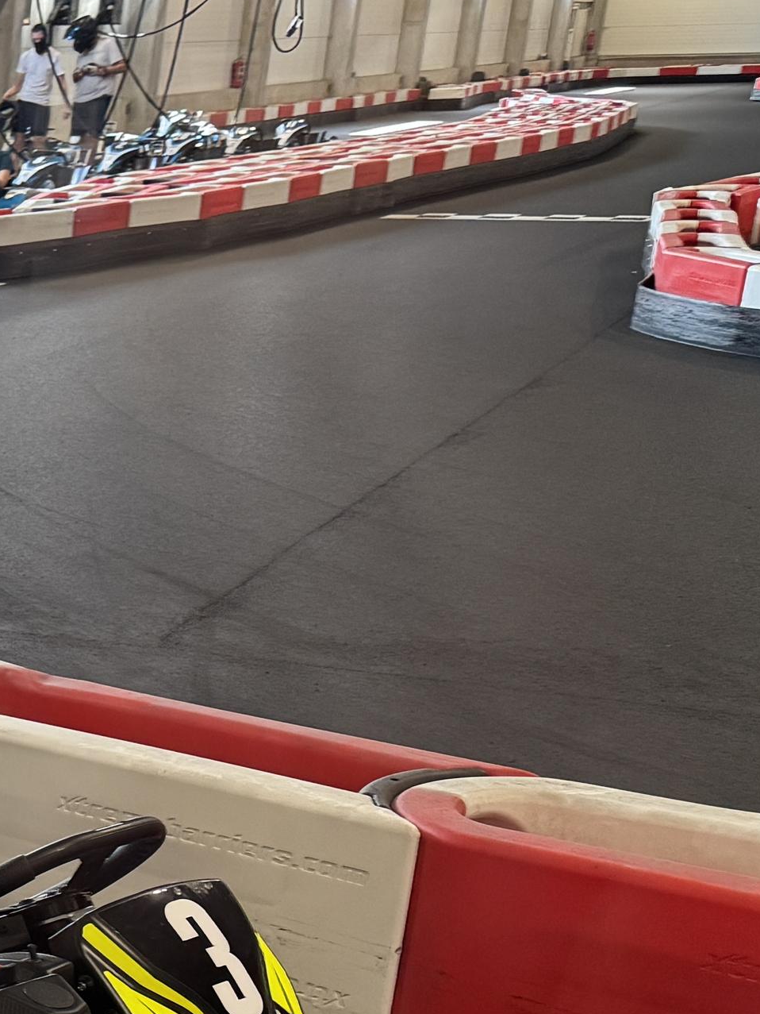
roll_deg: +1.6
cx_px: -741
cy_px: 966
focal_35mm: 77
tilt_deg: -22.2
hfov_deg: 15.5
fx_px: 2254
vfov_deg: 24.4
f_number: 1.78
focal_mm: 6.76
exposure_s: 1/100
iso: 200
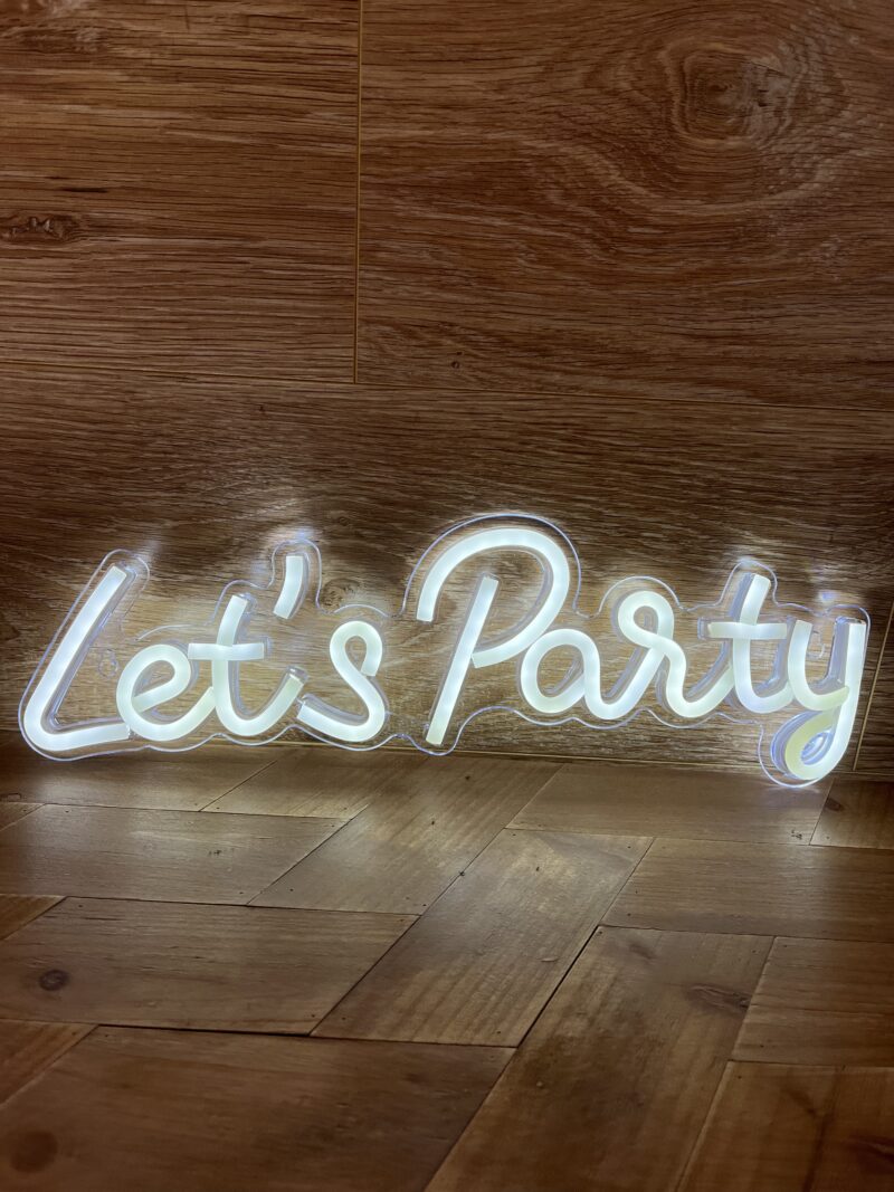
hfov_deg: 53.1
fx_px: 895
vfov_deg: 67.3
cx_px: 447
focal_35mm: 26
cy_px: 596
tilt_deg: -21.1
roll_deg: -2.4
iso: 50
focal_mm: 5.1
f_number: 1.6
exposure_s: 1/343
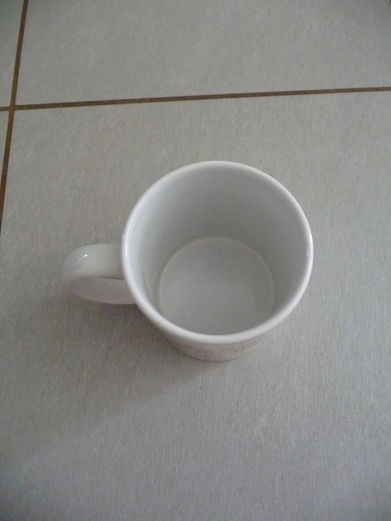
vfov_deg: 63.4
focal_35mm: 28
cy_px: 260
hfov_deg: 49.8
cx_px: 196
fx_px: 422
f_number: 3.3
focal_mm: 4.7
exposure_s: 1/40
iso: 800
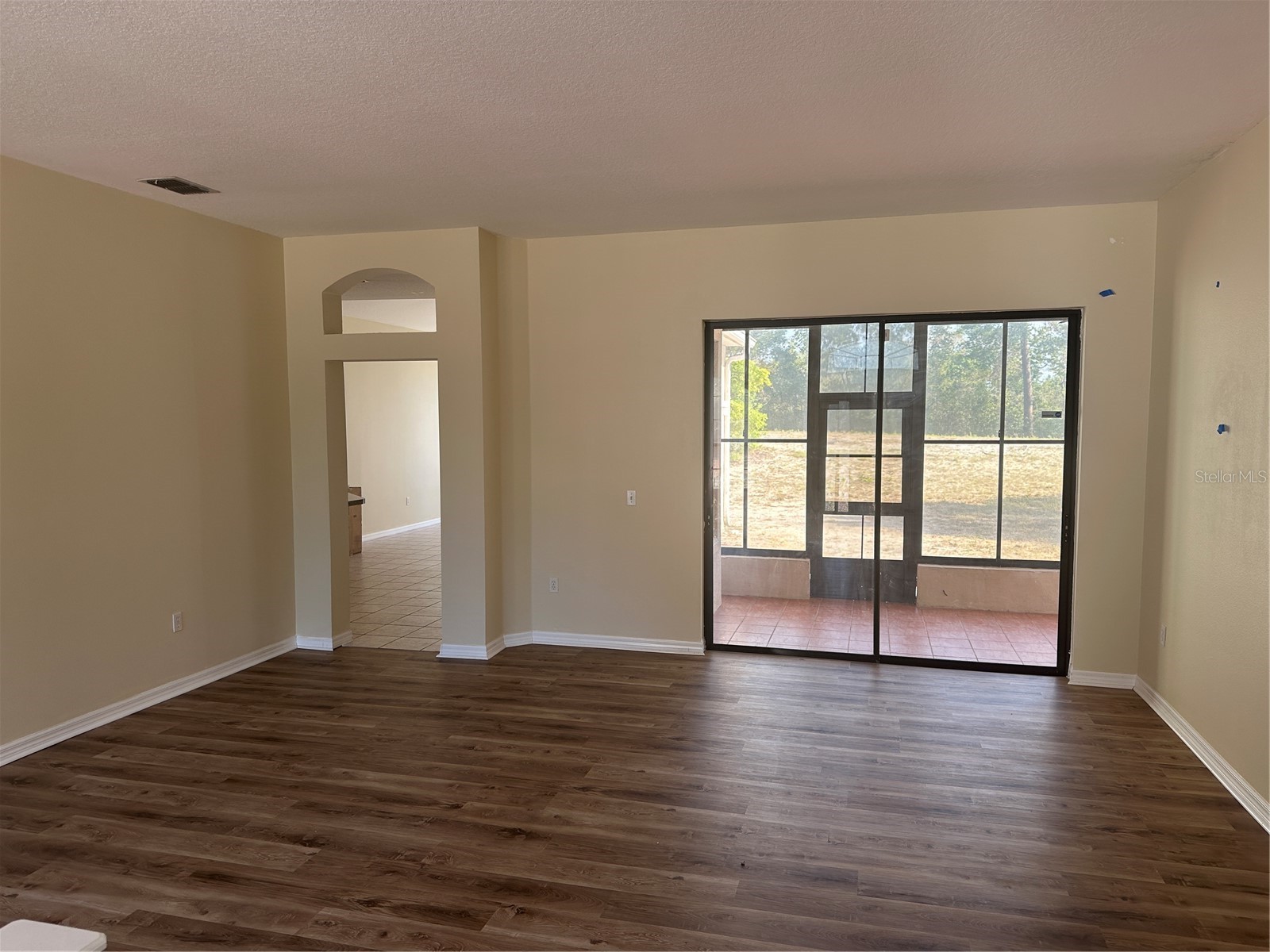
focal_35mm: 24
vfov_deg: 56.8
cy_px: 476
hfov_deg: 71.6
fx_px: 881
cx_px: 635
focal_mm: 6.86
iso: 100
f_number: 1.78
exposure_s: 1/121
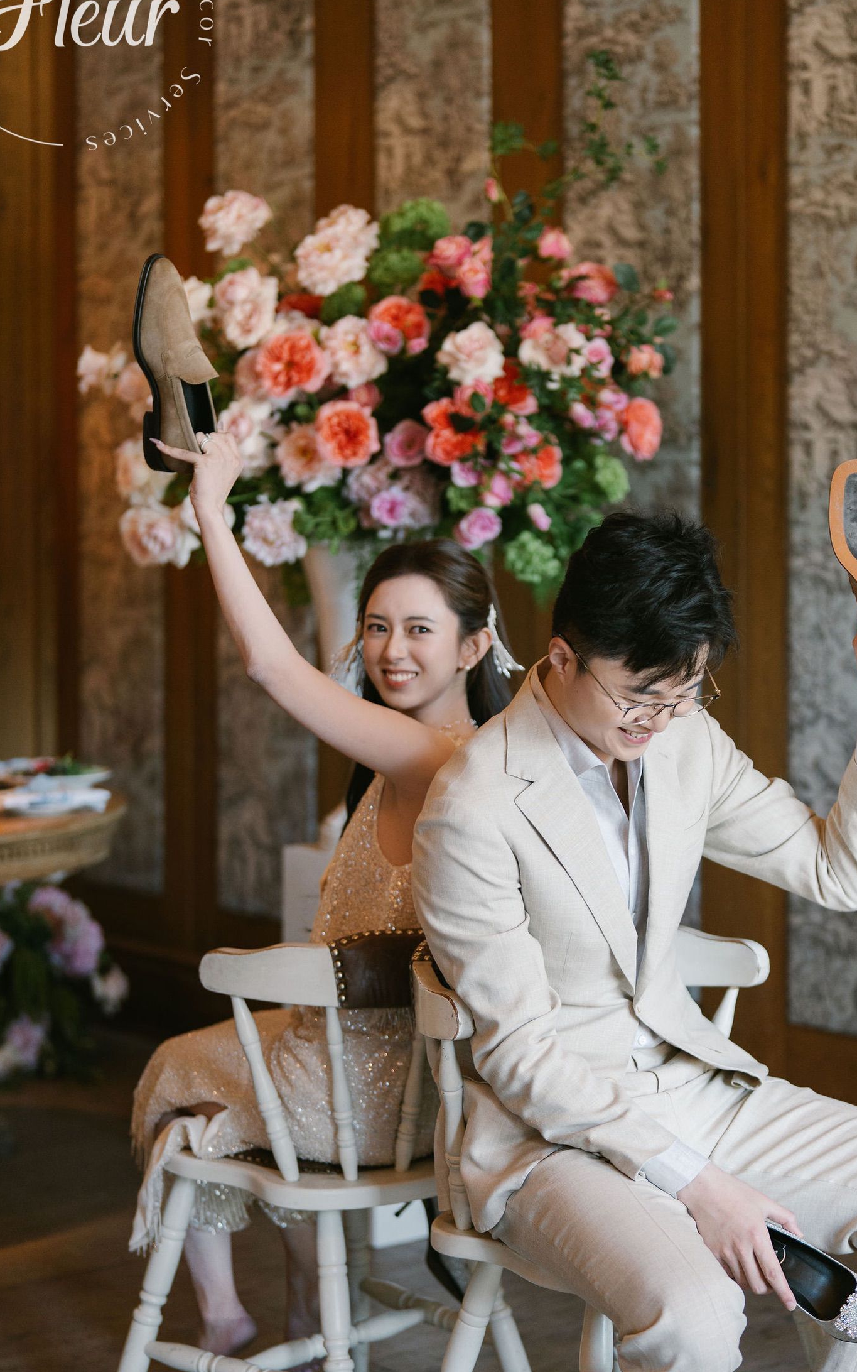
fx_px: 2616
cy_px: 787
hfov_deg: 18.6
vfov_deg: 29.3
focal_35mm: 70
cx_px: 534
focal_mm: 50
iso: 400
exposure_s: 1/250
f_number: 1.4
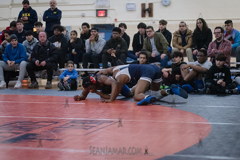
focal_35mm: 80
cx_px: 120
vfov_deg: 17.1
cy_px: 80
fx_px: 533
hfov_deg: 25.4
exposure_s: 1/320
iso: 8000
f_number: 3.2
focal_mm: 80
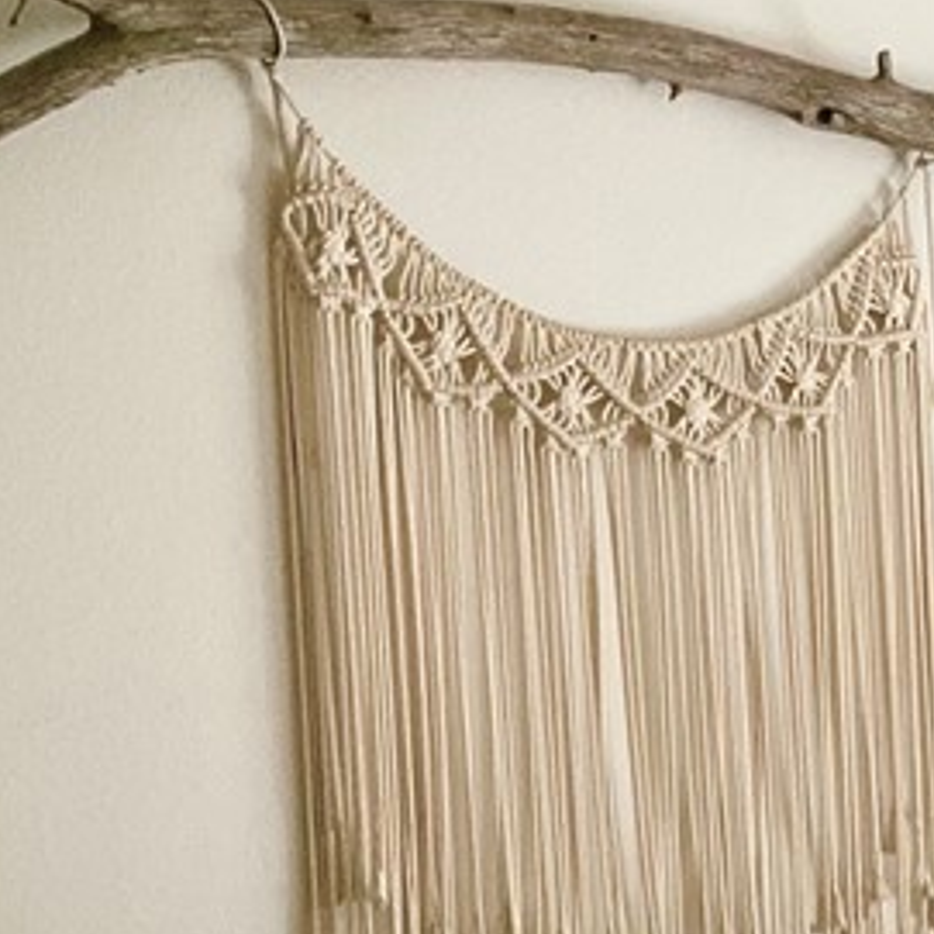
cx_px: 1589
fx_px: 2961
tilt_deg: -5.2
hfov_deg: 15.7
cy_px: 906
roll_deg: +0.9
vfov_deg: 17.6
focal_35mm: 97
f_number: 1.8
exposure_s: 1/60
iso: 80
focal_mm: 3
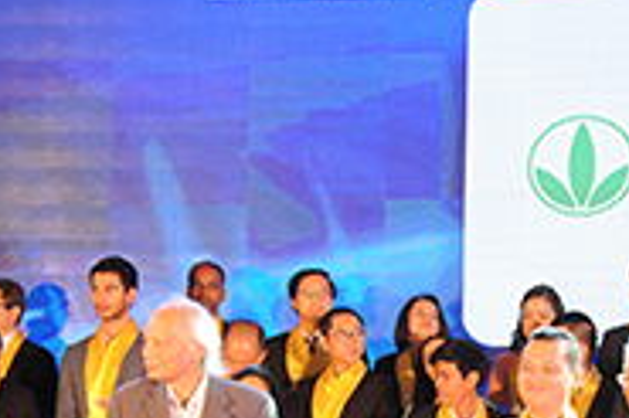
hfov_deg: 9.7
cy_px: 386
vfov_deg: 6.5
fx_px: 3683
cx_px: 510
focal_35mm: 211
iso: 2000
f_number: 6.3
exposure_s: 1/200
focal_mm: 78
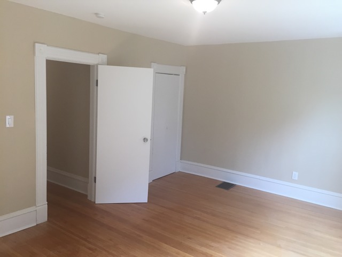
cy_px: 128
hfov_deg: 61.7
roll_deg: -2.5
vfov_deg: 48.2
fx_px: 287
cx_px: 171
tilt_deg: -8.0
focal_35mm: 29
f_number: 2.2
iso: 32
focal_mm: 4.15
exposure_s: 1/30
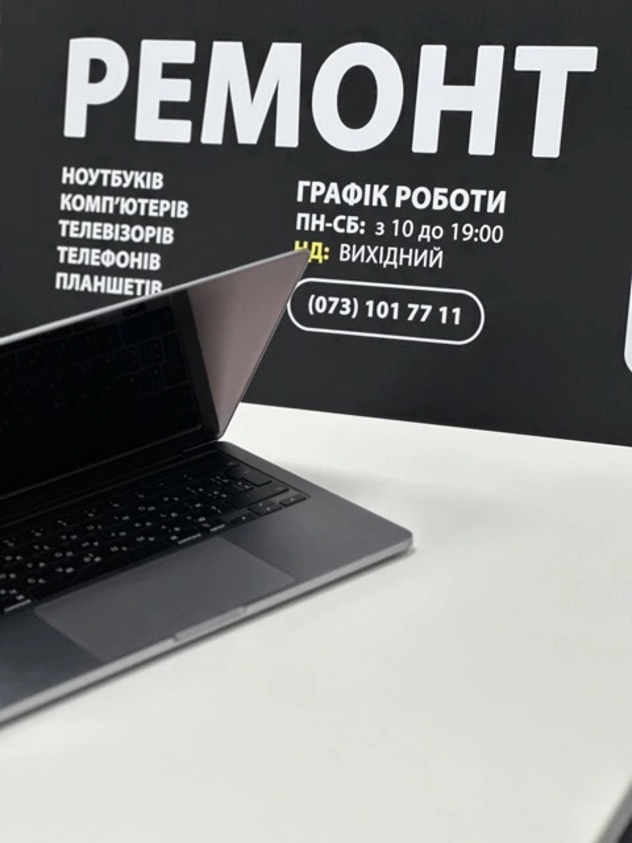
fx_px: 1874
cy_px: 422
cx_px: 316
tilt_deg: -22.9
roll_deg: +5.0
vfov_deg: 25.3
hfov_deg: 19.1
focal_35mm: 77
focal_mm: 9
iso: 200
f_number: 2.8
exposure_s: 1/100
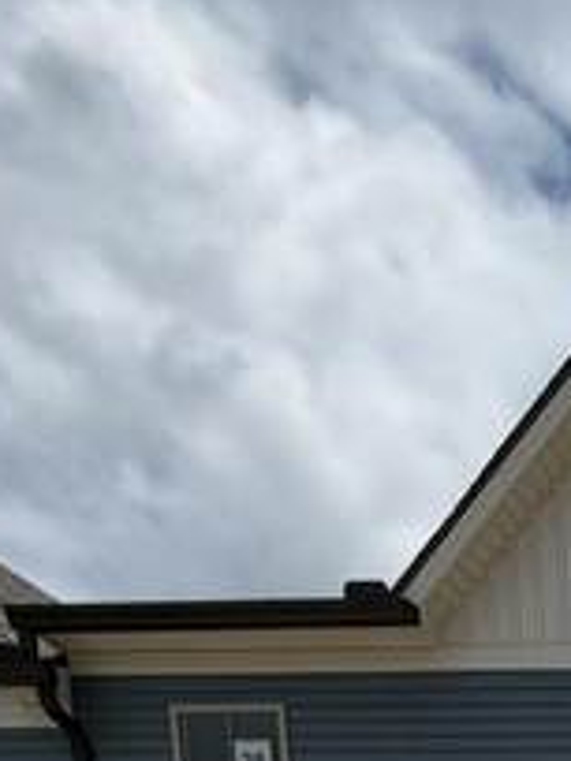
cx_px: 1176
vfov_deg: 17.1
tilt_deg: -9.6
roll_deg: -2.4
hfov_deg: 16.4
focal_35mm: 66
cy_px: 1653
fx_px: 1452
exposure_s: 1/4762
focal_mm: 2.22
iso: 50
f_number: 2.2
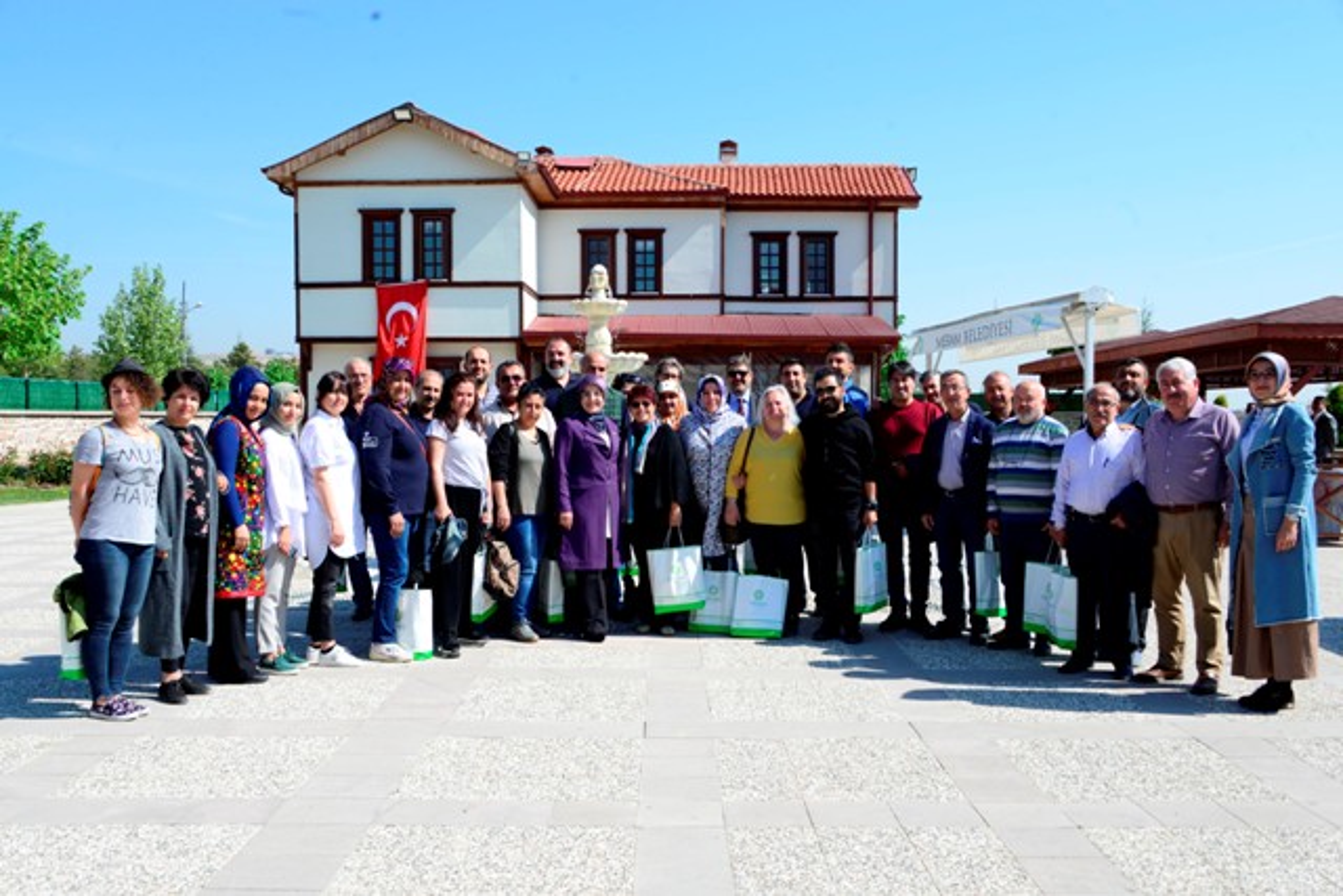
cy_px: 448
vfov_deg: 38.9
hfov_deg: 55.8
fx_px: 1269
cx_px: 672
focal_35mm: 34
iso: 160
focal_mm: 34
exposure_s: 1/200
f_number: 9
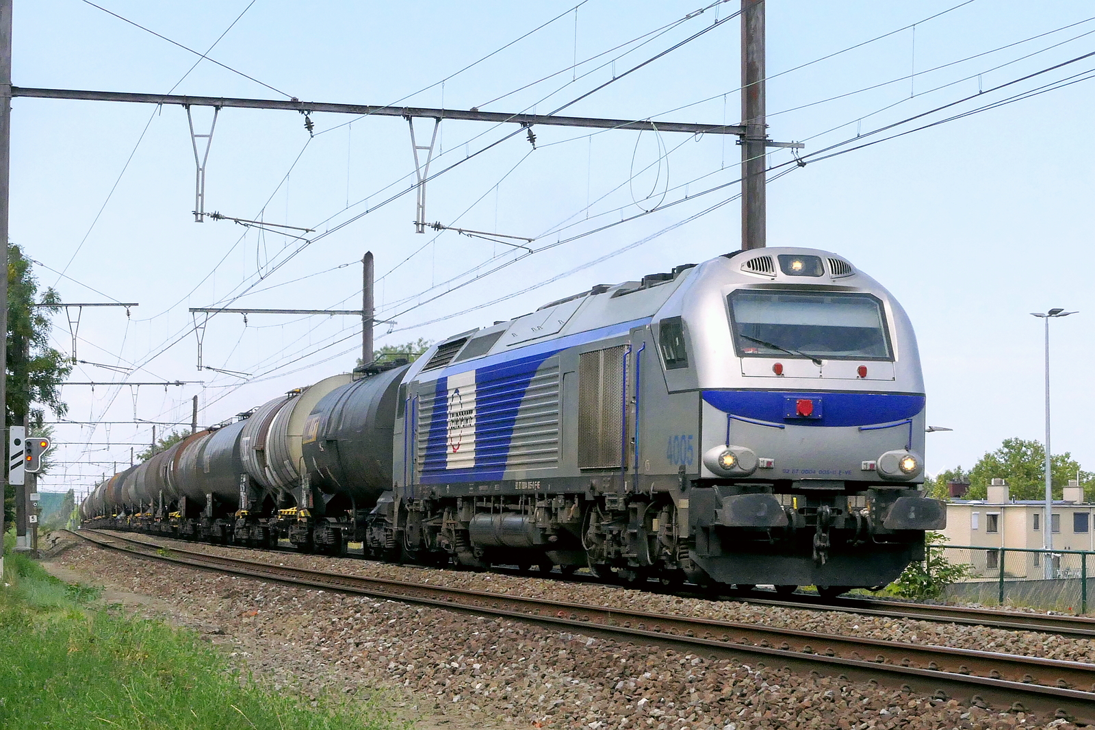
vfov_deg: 20.3
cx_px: 548
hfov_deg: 30.1
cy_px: 365
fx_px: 2037
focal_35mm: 67
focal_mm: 24.6
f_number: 11
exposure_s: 1/800
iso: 1000
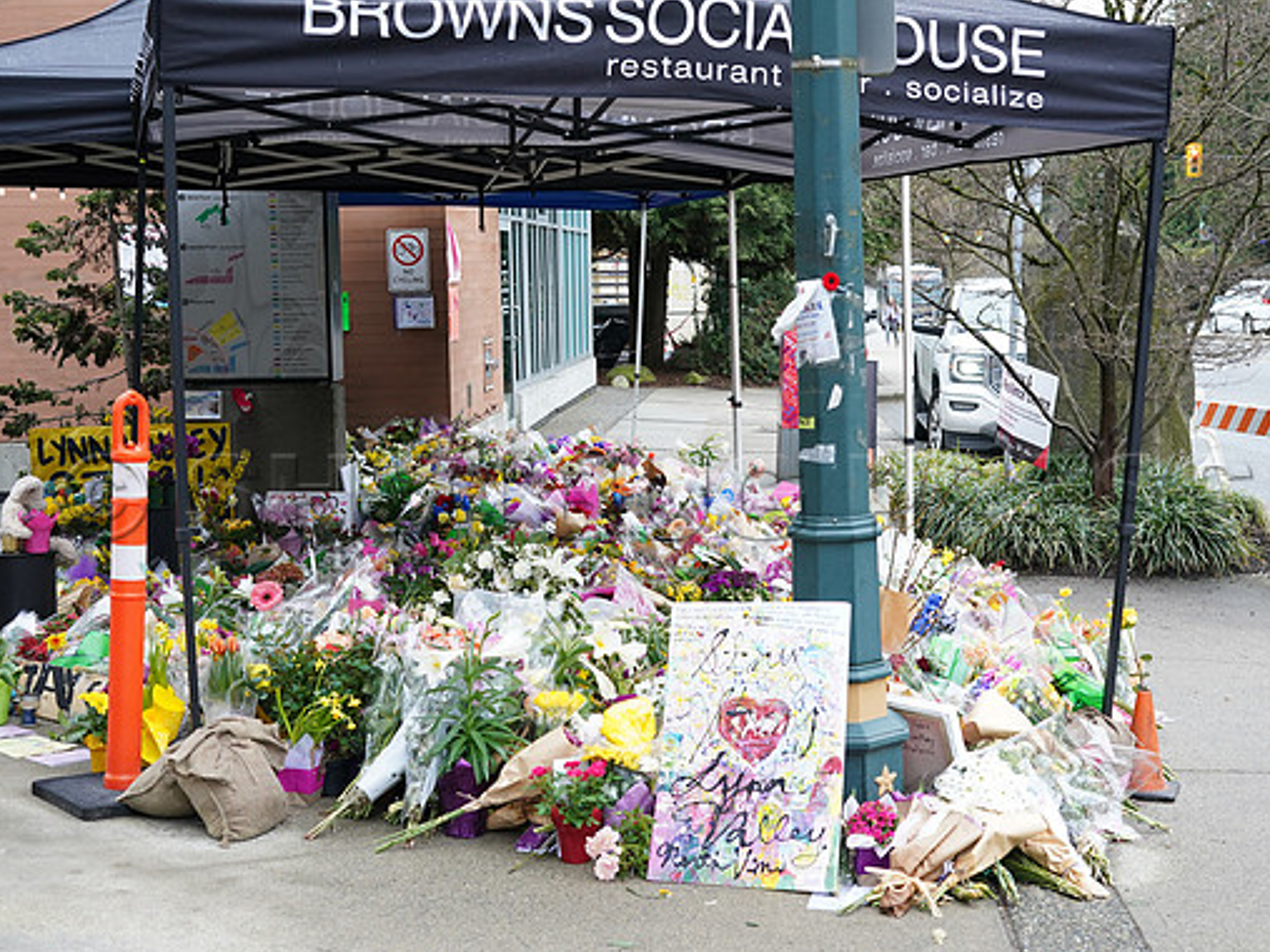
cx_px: 669
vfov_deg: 26.5
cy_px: 472
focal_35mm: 55
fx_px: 2017
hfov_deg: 34.9
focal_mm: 50
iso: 1000
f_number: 5.6
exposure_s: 1/125
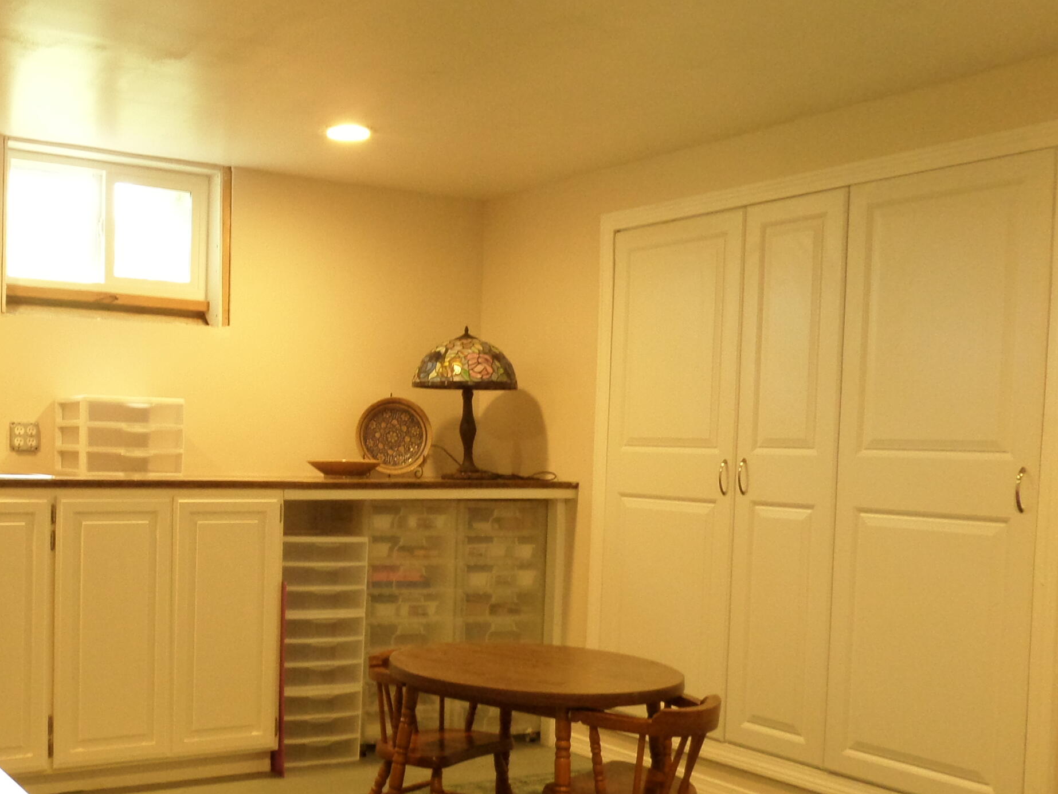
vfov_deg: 36.6
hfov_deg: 46.3
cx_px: 277
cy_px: 489
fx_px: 1192
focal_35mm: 39
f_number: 3.2
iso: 240
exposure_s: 1/20
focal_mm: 4
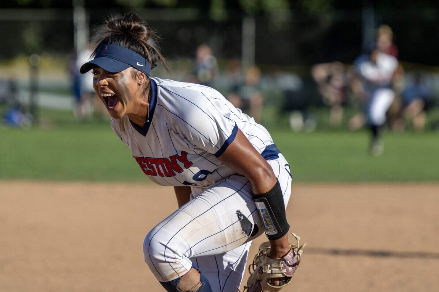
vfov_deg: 6.5
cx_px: 220
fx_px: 2561
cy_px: 146
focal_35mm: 210
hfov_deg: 9.8
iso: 500
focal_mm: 210
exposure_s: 1/6400
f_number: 4
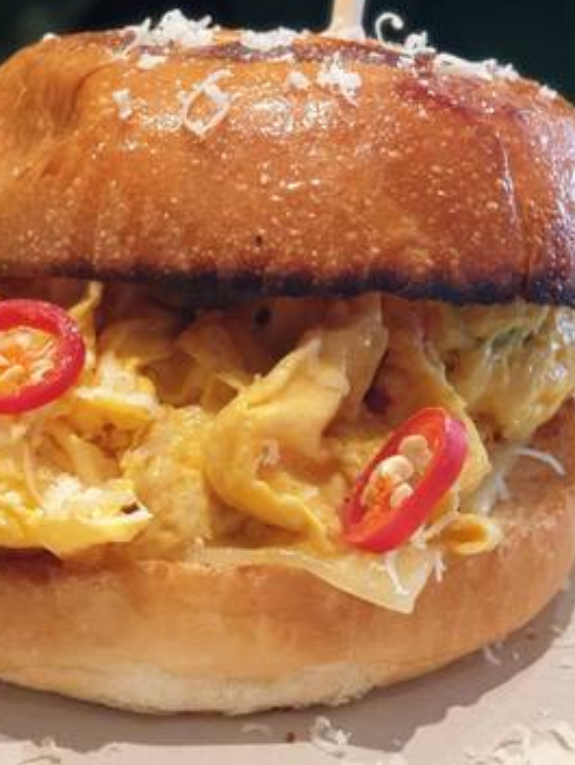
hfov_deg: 13.7
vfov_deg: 18.2
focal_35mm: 108
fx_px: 2391
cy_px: 417
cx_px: 328
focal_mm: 6
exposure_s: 1/33
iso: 80
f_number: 2.4
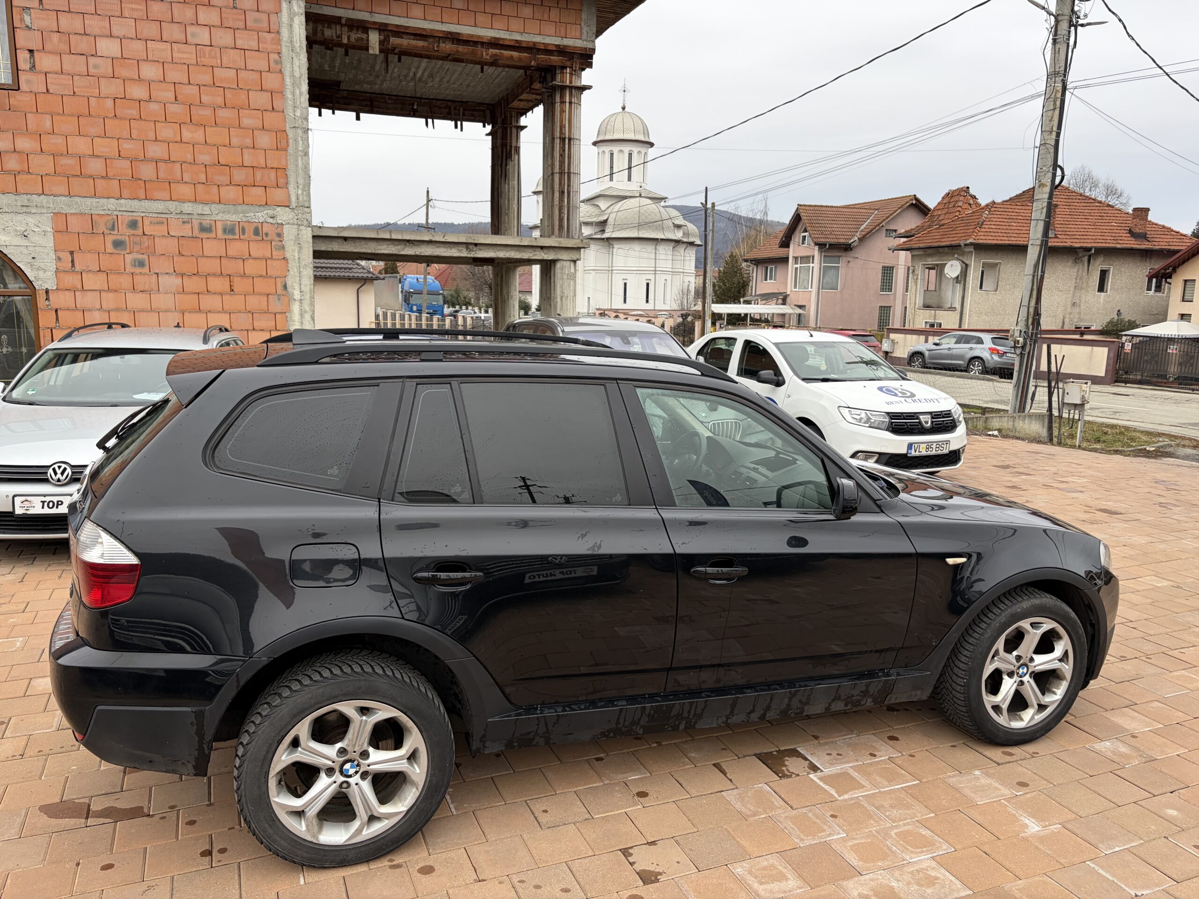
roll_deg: -0.5
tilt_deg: -9.2
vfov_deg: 53.1
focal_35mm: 26
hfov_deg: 67.3
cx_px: 600
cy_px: 450
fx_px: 901
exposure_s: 1/531
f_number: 1.6
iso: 50
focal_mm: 5.96
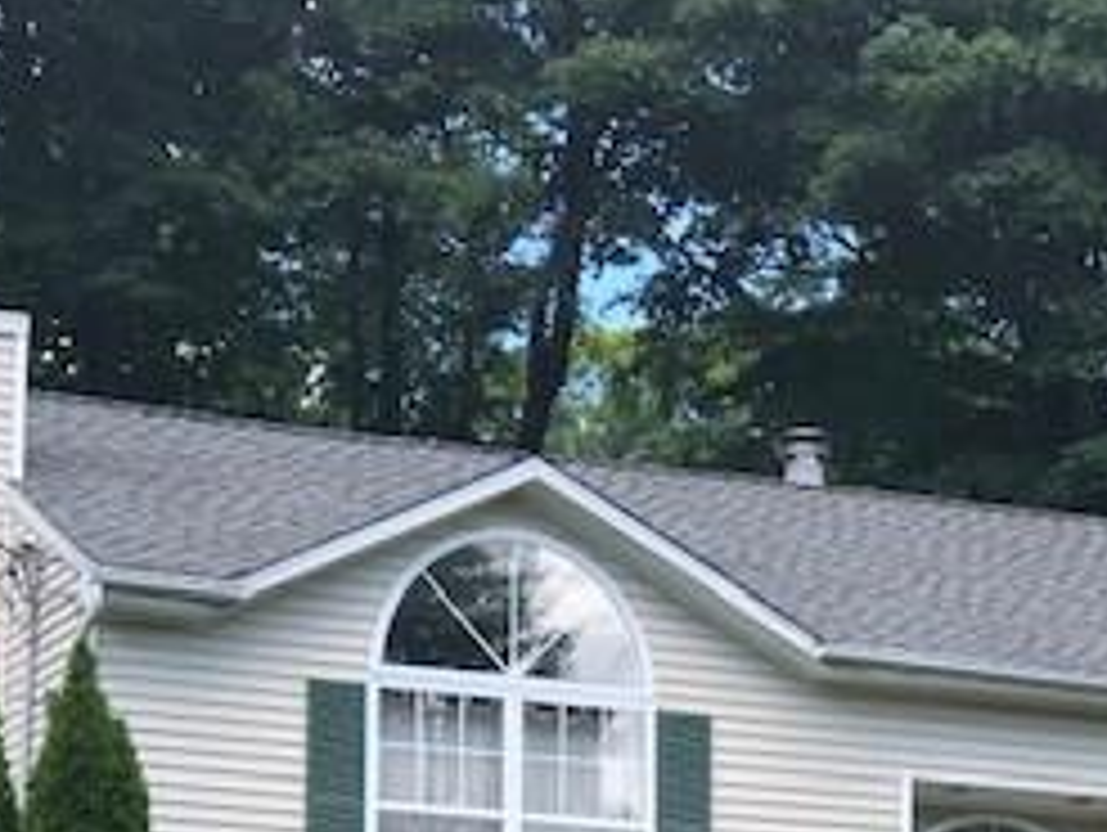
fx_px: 4738
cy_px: 778
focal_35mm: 148
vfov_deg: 10.0
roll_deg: +0.6
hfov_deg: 13.3
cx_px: 796
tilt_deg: +10.2
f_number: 2.8
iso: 20
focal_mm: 6.6
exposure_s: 1/161
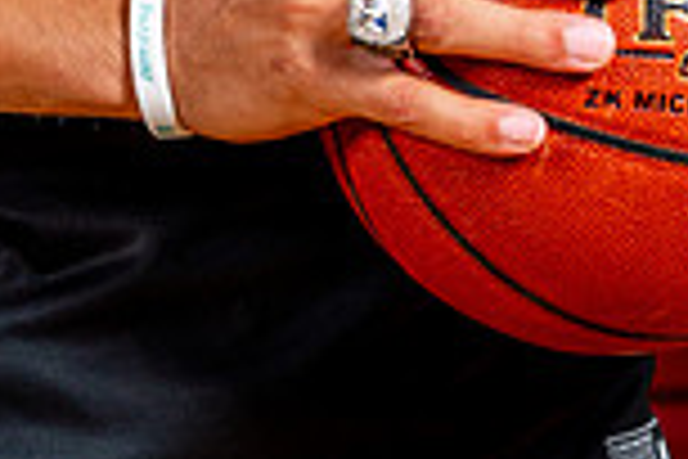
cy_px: -549
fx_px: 2924
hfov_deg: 13.4
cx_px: 268
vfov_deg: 8.4
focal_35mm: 153
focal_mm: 52
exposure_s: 1/125
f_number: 5.6
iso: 100
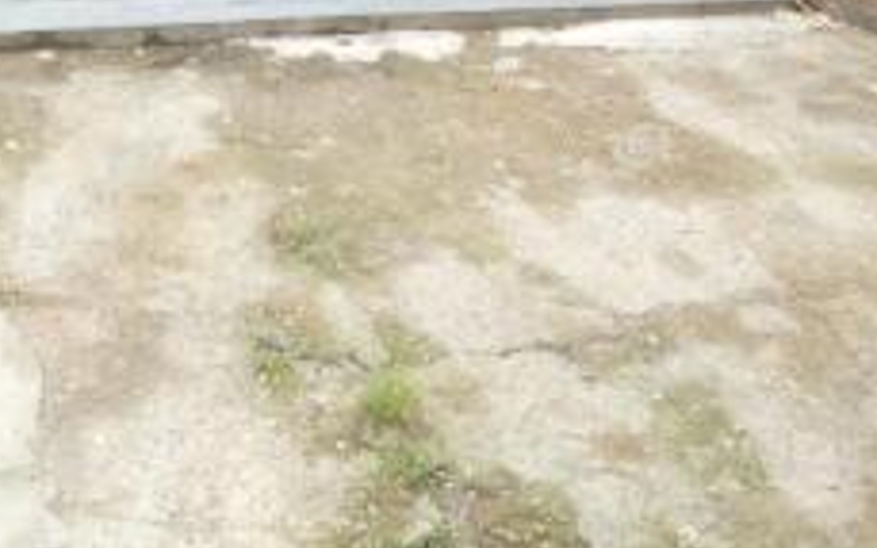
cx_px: 136
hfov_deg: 35.9
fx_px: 1290
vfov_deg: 22.1
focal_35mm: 54
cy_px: -113
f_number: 3.2
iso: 80
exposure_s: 1/80
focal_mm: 3.6
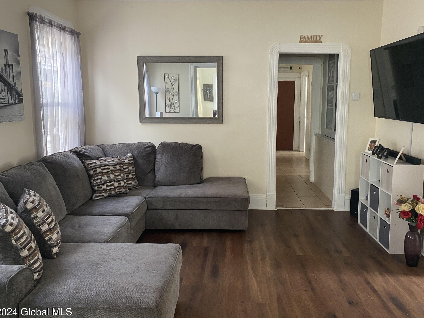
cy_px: 151
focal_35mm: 29
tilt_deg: -10.3
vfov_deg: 48.2
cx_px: 224
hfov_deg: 61.6
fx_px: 355
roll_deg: +0.8
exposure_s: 1/60
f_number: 1.8
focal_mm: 4.25
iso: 320
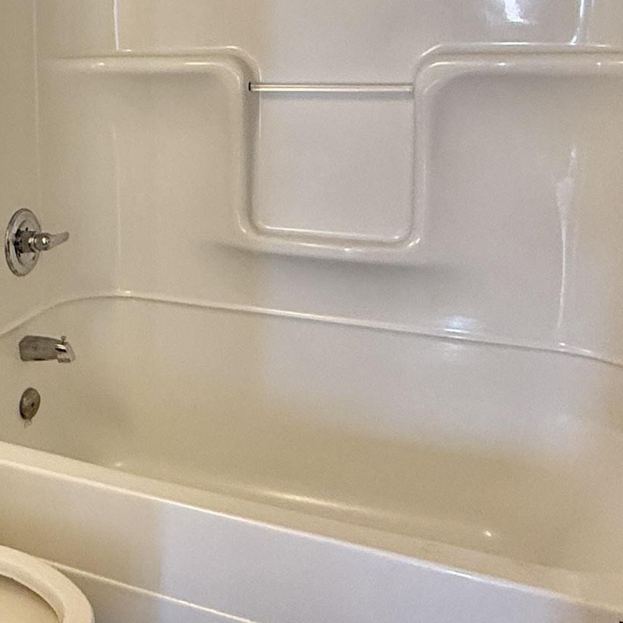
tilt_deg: -8.1
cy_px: 155
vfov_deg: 35.9
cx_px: 44
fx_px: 937
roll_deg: +1.7
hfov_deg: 34.4
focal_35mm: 46
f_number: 2.2
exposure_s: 1/60
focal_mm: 2.22
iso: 250
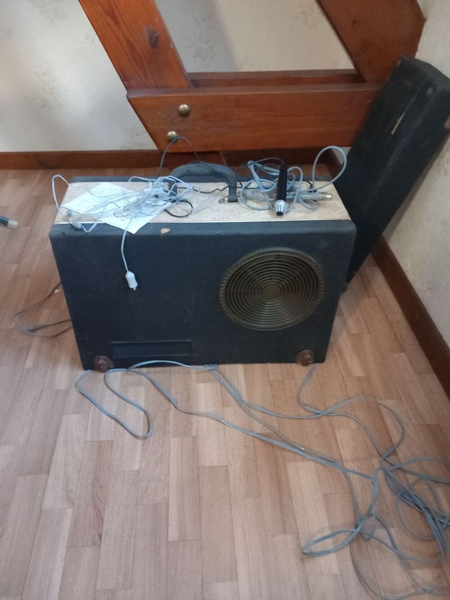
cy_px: 300
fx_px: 468
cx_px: 225
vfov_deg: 65.3
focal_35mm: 27
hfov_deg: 51.4
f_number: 1.8
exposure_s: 1/14.3
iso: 1600
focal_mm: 4
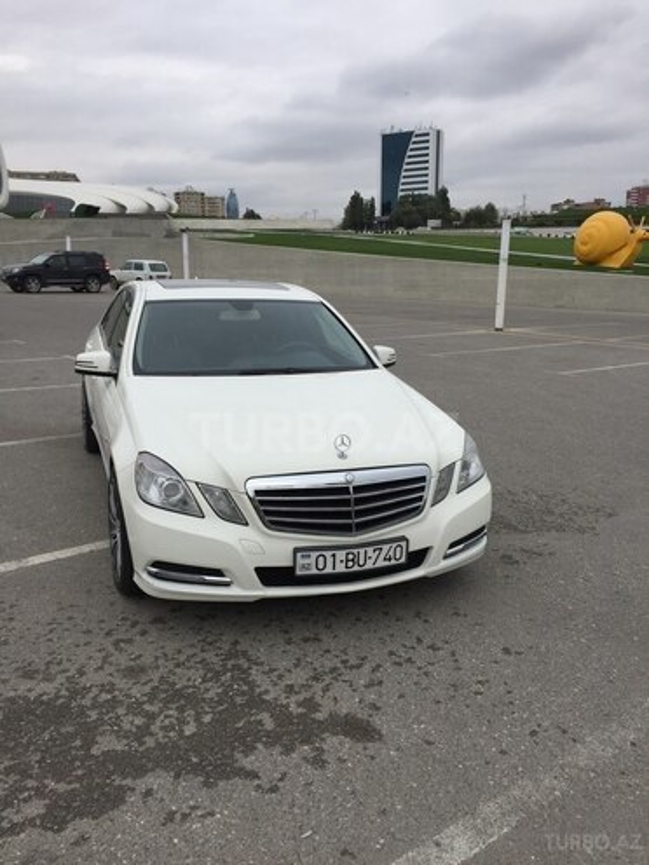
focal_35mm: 29
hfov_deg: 48.2
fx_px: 725
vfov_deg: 61.7
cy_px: 432
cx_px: 324
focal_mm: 4.15
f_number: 2.2
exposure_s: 1/1163
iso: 32
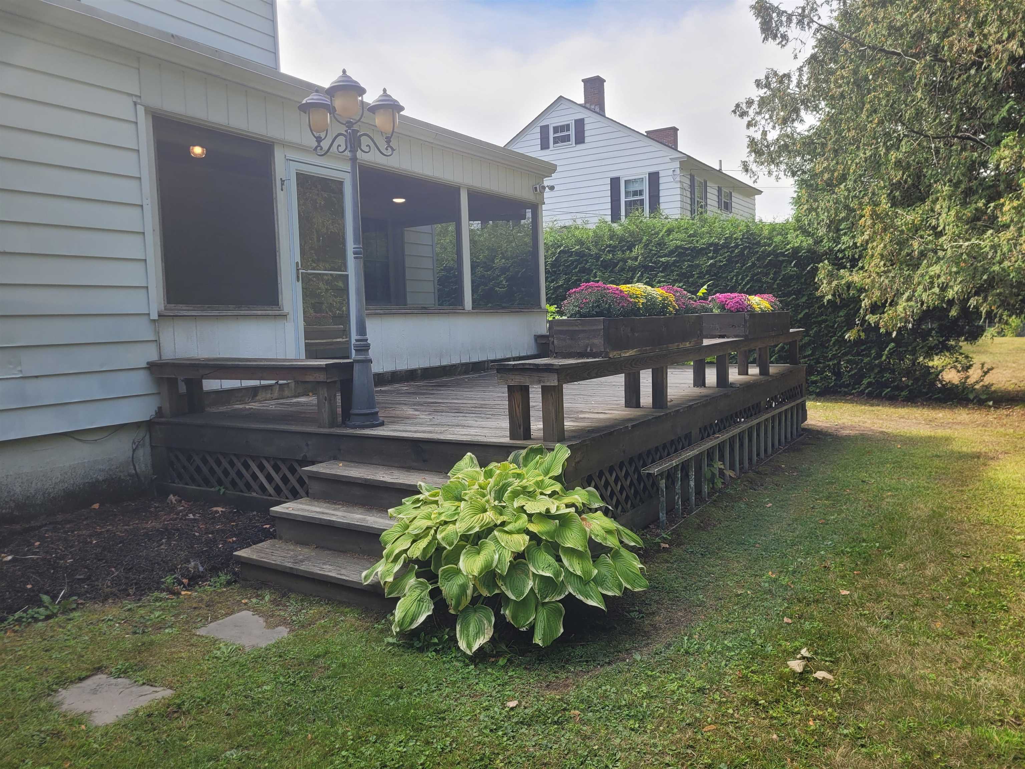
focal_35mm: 26
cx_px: 512
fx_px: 770
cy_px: 384
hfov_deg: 67.3
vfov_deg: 53.1
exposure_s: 1/726
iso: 40
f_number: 1.8
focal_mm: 5.4
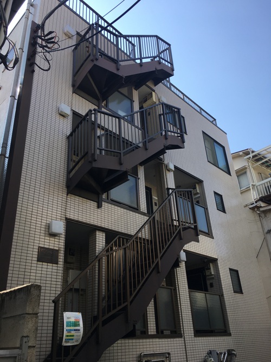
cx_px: 136
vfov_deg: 61.7
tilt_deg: +30.6
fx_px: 303
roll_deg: +3.0
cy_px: 181
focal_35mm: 29
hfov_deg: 48.2
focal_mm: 4.15
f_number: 2.2
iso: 25
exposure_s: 1/725
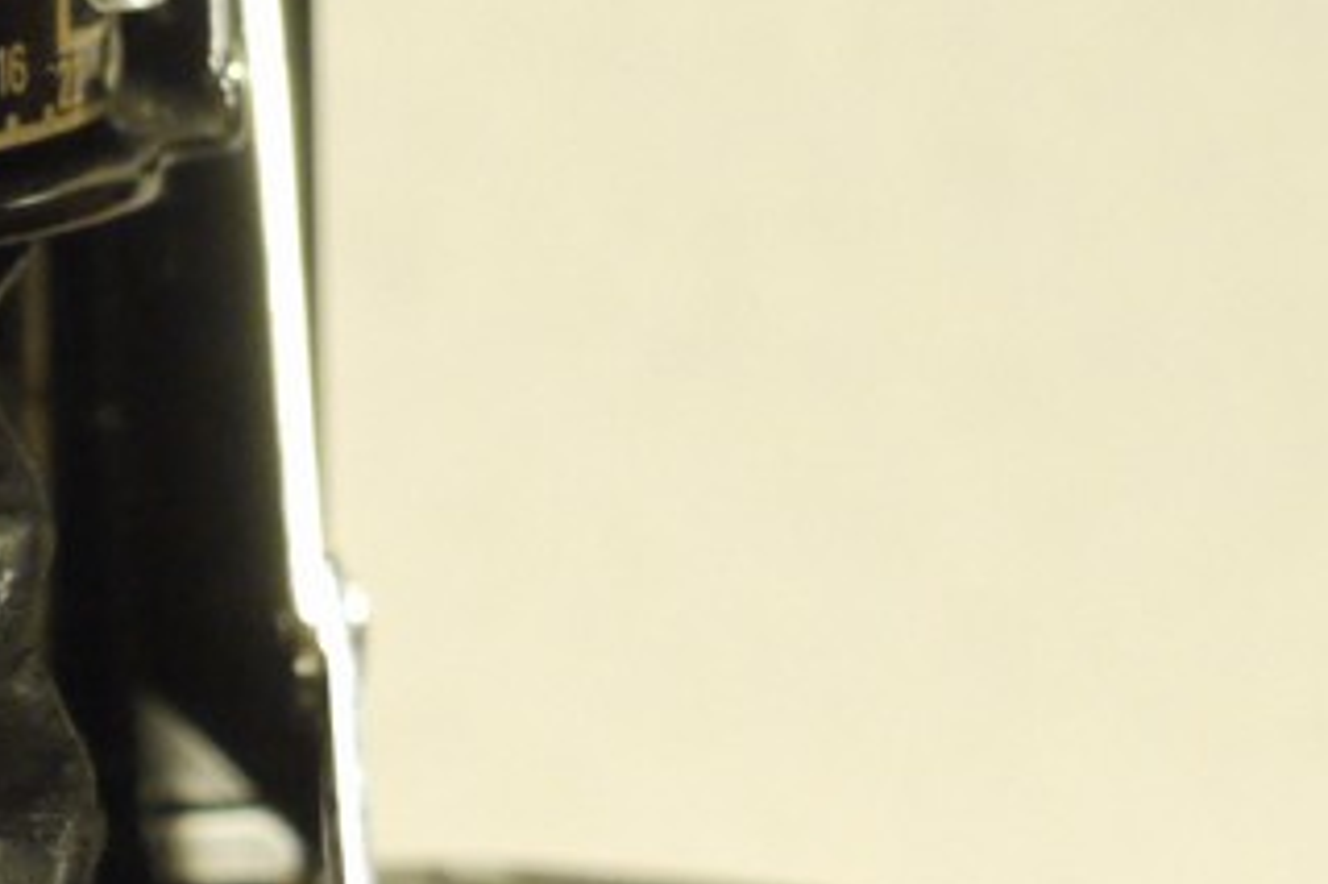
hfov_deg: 9.9
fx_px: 7484
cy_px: 851
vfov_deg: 6.7
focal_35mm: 203
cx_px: -419
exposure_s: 1/40
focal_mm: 26
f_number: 5
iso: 800
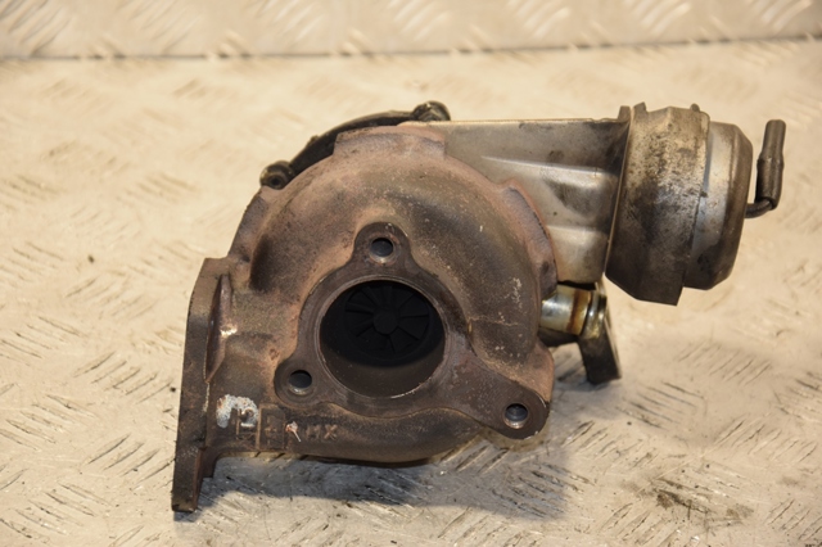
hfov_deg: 14.9
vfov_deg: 9.9
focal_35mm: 138
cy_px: 274
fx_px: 3149
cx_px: 411
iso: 800
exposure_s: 1/125
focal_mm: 92
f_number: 5.6
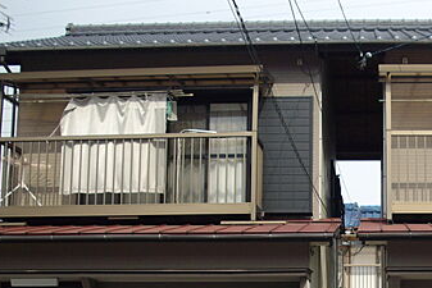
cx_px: 350
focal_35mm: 73
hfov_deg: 27.1
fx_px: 876
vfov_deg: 18.4
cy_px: 256
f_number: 5.6
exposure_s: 1/160
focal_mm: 6.2
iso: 80
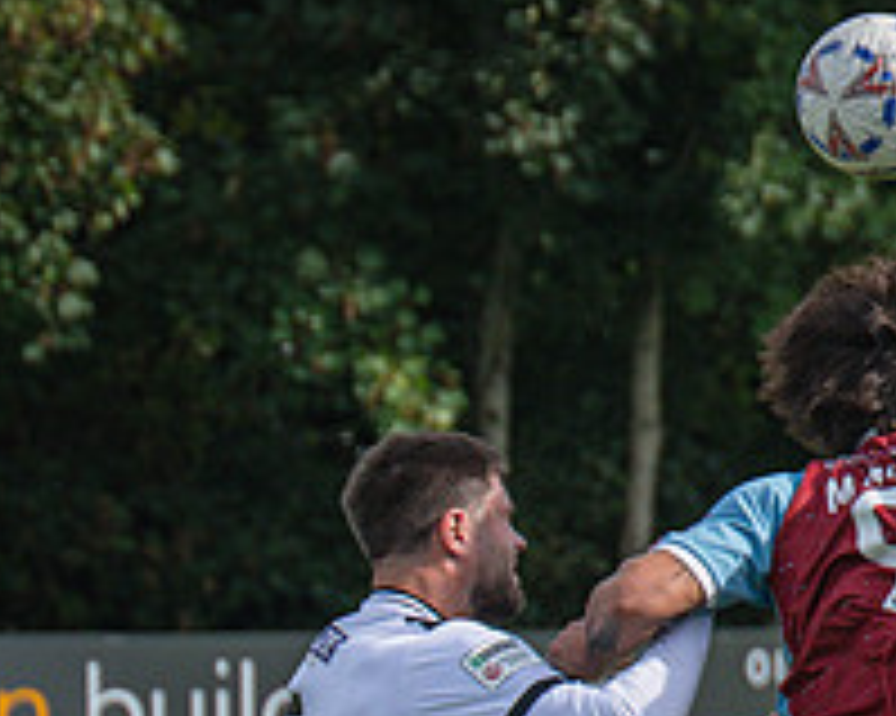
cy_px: 931
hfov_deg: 3.4
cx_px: 1176
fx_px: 15081
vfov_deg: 2.7
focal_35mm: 569
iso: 200
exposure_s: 1/1600
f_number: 4
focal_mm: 100
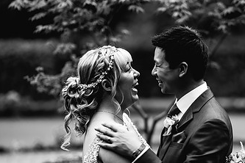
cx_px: 168
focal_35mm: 148
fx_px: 1007
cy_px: 109
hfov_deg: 13.8
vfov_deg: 9.3
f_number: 1.4
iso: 500
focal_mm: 85
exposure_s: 1/250
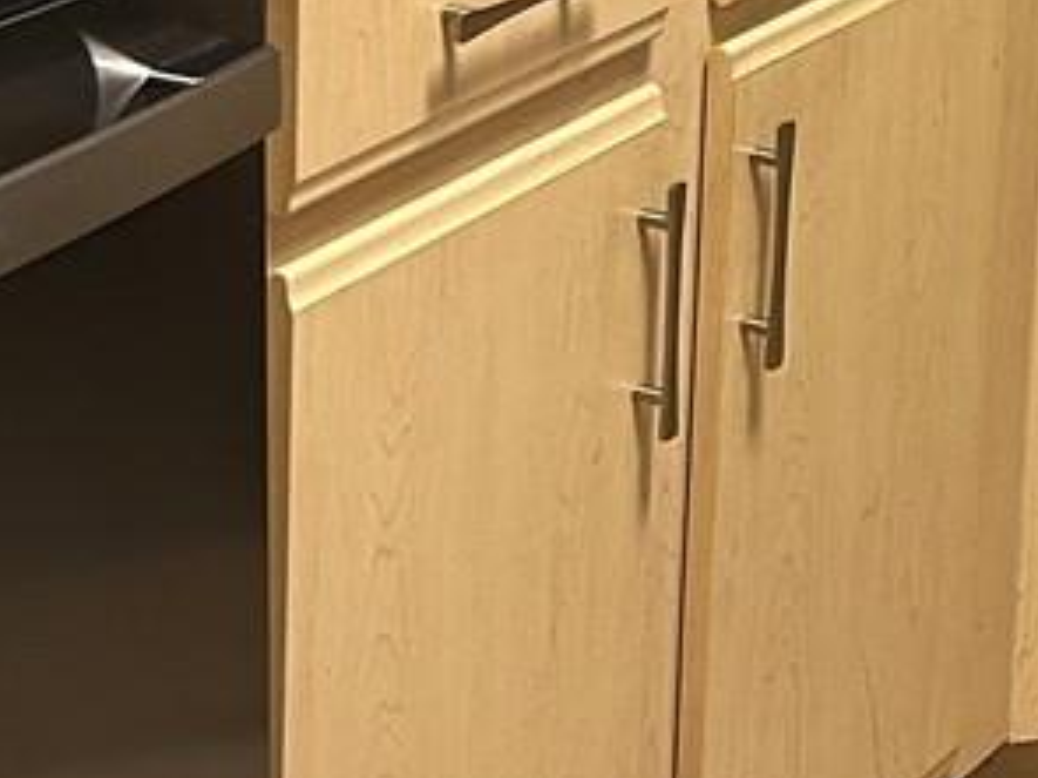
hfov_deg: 13.4
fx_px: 4226
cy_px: -324
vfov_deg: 10.2
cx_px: 1457
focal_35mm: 141
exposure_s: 1/60
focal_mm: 5.7
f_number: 1.5
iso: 160
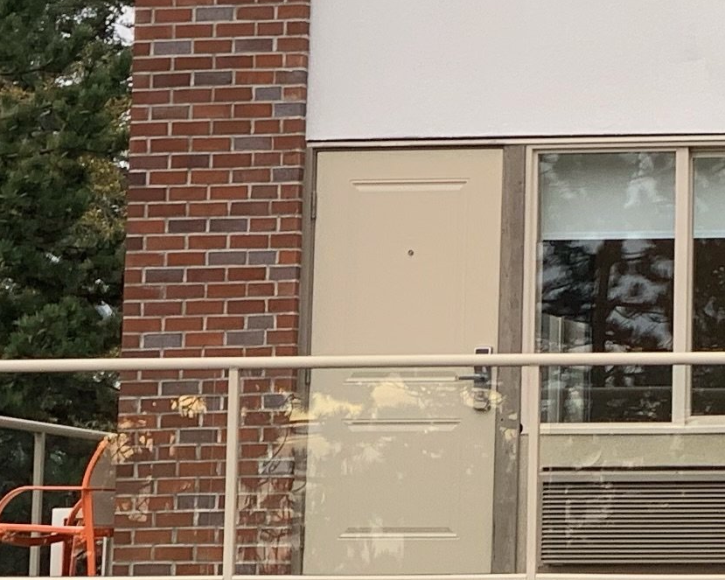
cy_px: -96
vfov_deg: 6.2
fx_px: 5299
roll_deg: -0.6
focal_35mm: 247
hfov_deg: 7.7
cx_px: 1160
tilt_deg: +10.2
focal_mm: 6
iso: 16
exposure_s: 1/66
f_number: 2.4
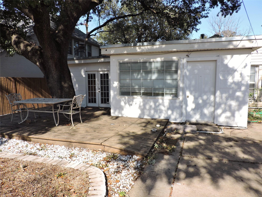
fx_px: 182
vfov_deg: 56.8
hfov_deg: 71.6
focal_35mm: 24
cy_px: 98
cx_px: 131
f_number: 3
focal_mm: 4.3
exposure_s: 1/800
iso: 100
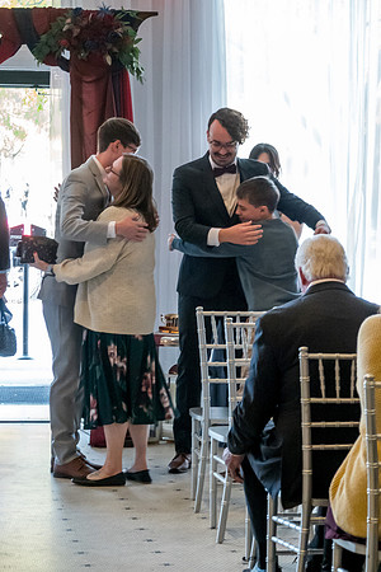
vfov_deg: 21.0
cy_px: 286
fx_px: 1540
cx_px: 190
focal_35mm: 97
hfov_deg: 14.1
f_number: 3.5
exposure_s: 1/100
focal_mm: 35.68
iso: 2000
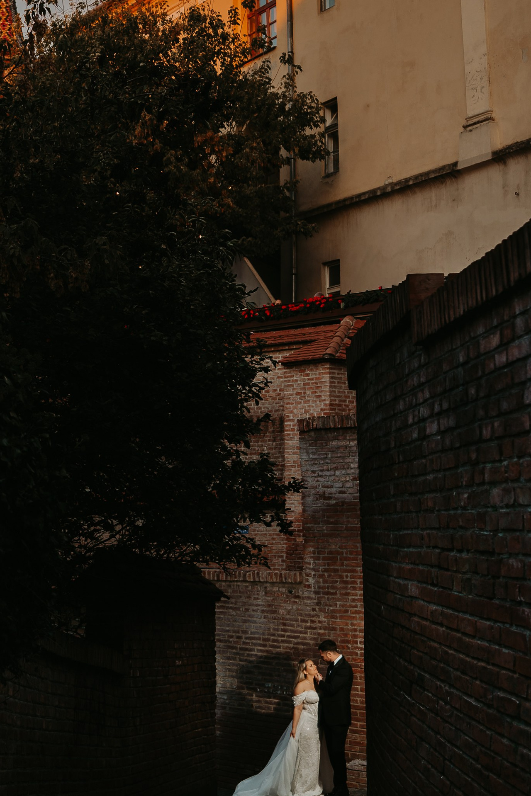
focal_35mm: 70
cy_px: 181
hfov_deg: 19.2
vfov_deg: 28.3
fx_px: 1549
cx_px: 70
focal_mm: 35
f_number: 3.5
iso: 320
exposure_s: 1/250
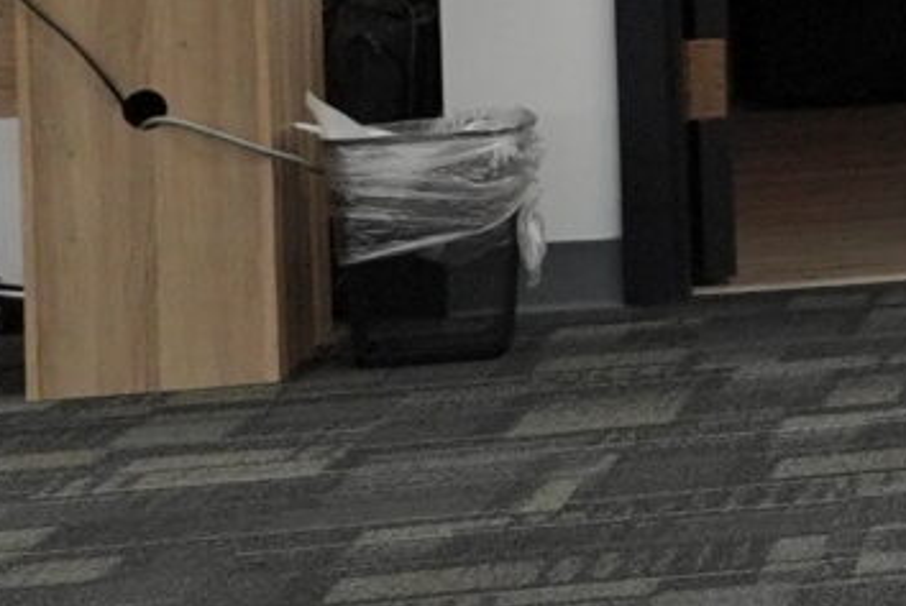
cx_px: 3217
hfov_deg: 7.4
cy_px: -557
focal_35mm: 224
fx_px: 5644
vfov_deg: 6.0
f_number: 4
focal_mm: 31
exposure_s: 1/160
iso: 1250
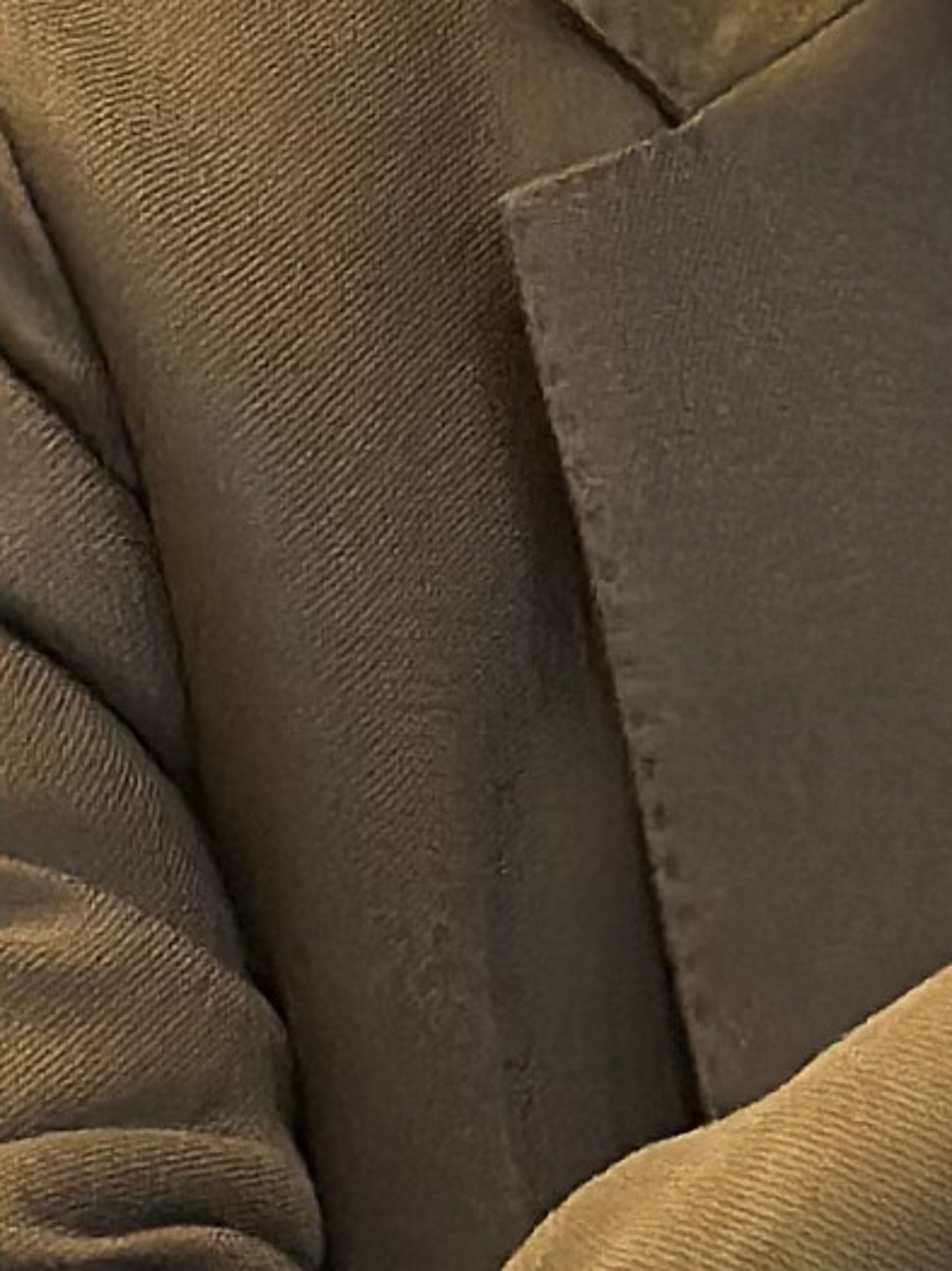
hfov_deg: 4.0
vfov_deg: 5.3
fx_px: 13505
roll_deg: +0.2
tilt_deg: +2.3
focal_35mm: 368
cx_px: 1189
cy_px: -1353
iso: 320
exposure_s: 1/60
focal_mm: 6.86
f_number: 1.78
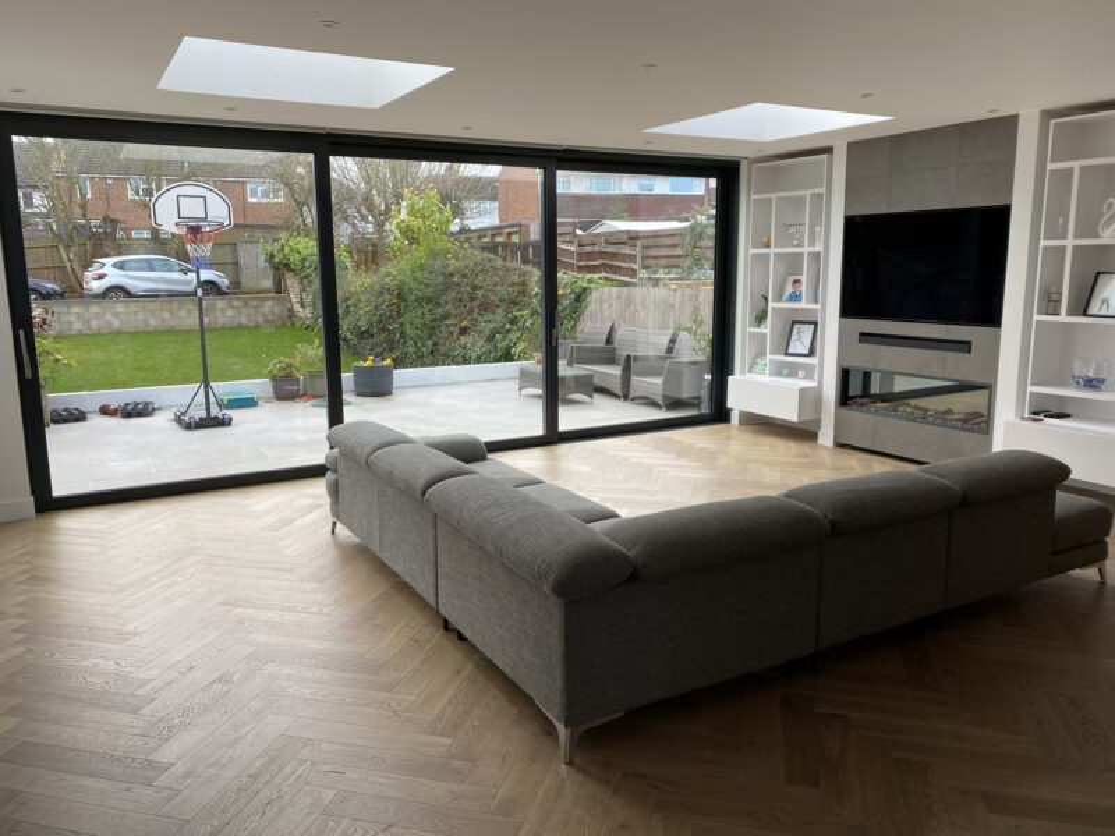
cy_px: 418
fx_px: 837
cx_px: 558
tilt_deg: -11.1
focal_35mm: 26
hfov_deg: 67.3
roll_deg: -0.2
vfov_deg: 53.1
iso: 32
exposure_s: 1/121
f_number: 1.8
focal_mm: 4.25
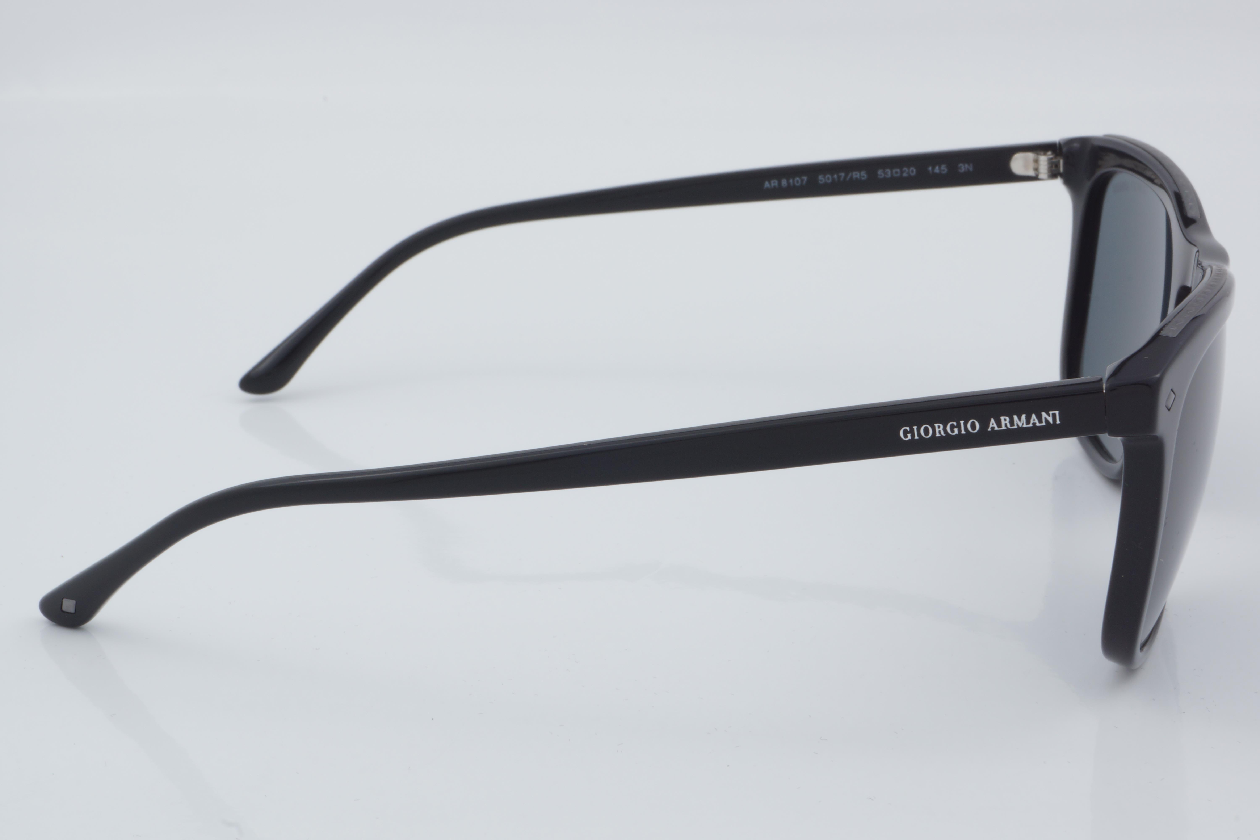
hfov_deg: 27.0
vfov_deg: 18.2
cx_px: 630
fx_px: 2625
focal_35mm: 75
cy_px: 420
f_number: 32
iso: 100
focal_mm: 50
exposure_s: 1/4
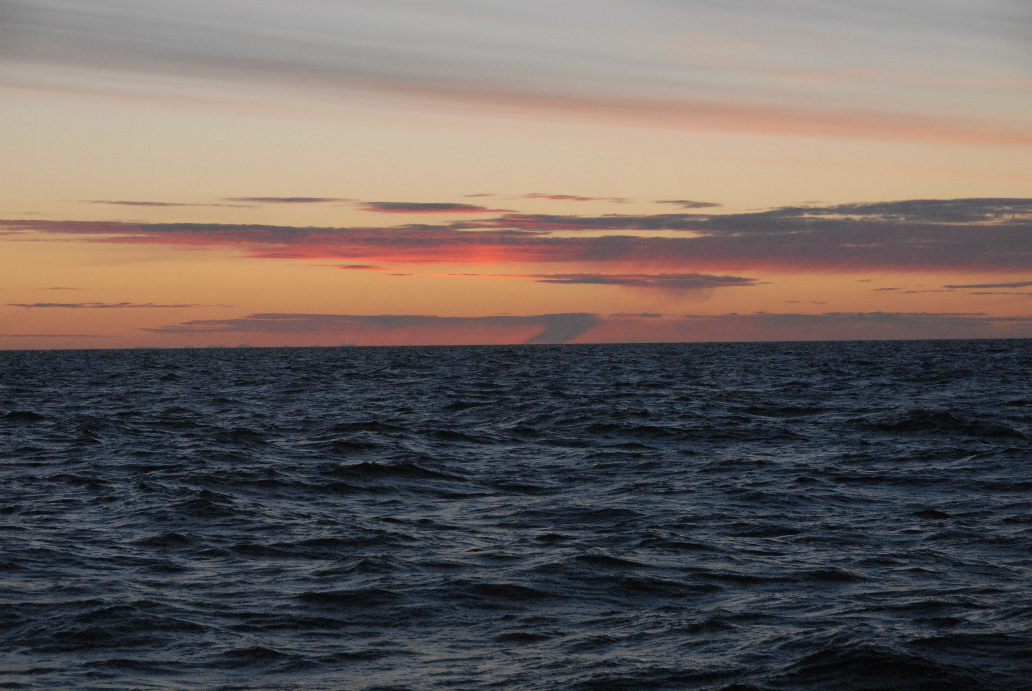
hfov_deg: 19.4
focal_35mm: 105
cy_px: 346
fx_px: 3014
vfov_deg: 13.1
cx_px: 516
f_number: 9
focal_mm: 70
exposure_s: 1/320
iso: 1600
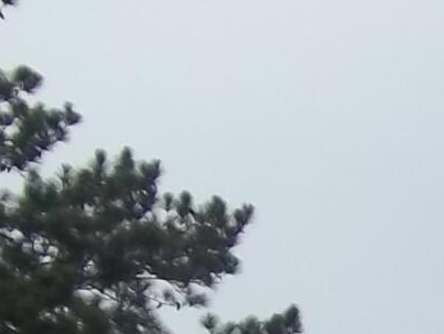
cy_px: 1020
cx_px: 1347
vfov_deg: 5.8
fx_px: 3055
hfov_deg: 7.3
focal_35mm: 238
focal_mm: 5.7
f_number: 2.9
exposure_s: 1/250
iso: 64
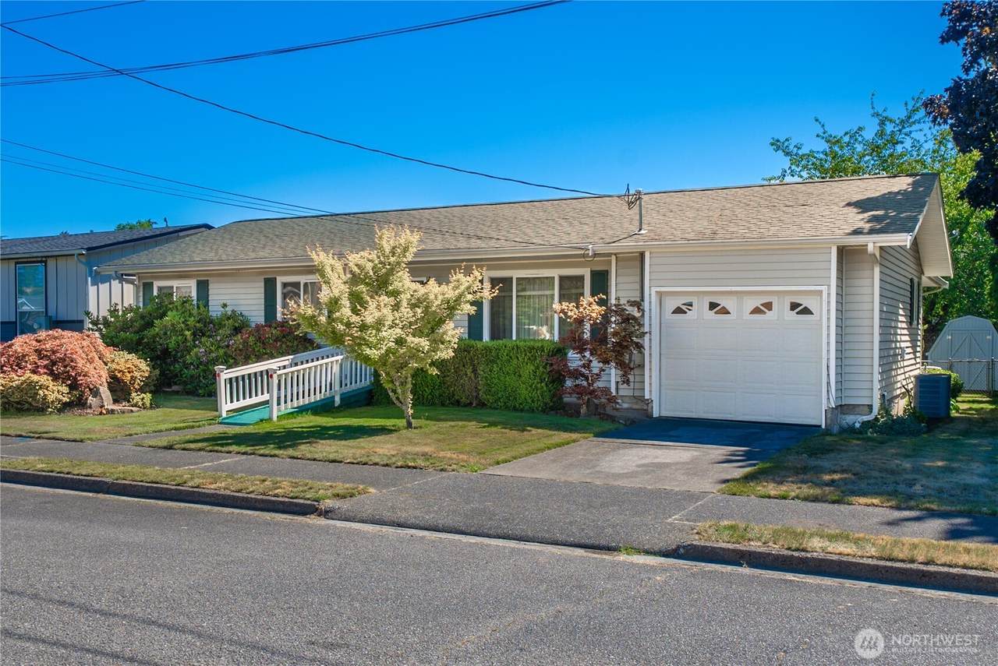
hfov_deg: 76.1
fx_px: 638
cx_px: 499
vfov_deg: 55.2
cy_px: 333
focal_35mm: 23
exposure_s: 1/125
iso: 80
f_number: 7.1
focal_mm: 23
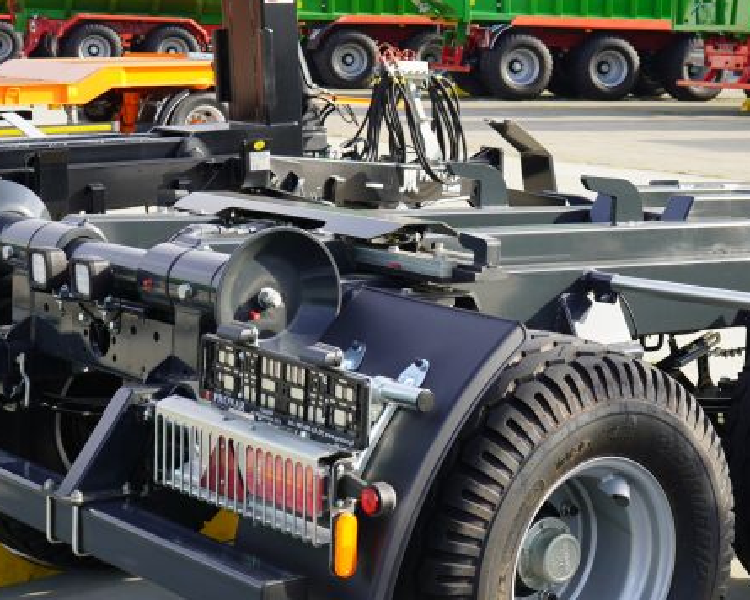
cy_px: 274
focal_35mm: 76
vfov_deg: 20.2
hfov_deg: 24.7
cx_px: 576
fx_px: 1687
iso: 100
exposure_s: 1/100
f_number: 6.3
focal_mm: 36
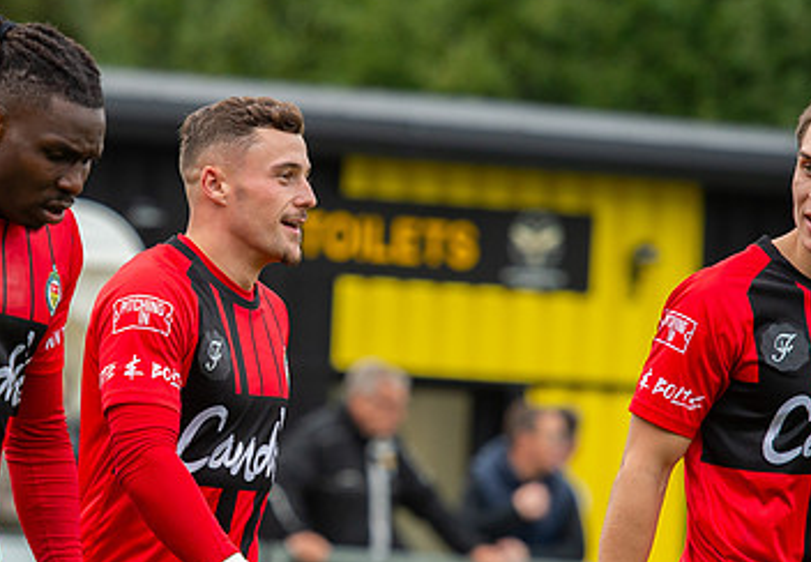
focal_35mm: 338
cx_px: 215
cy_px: 339
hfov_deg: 6.0
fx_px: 7708
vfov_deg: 4.2
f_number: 4
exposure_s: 1/1000
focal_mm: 170
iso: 800
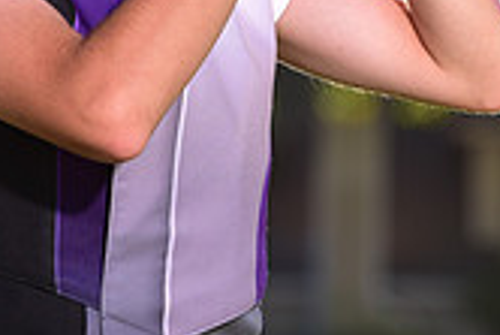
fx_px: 7770
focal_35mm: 559
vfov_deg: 2.5
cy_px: -155
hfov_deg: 3.7
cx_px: 328
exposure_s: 1/250
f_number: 5
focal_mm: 160
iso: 80
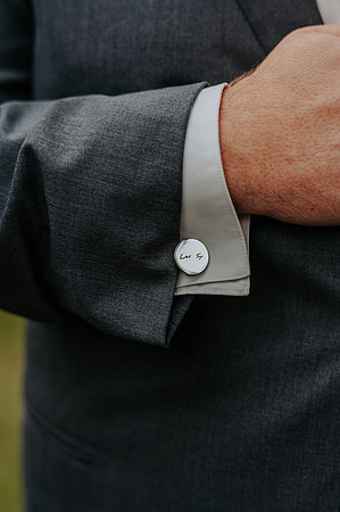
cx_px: 170
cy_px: 256
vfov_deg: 34.5
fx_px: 824
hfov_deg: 23.3
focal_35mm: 58
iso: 500
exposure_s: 1/1000
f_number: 2.8
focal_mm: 58
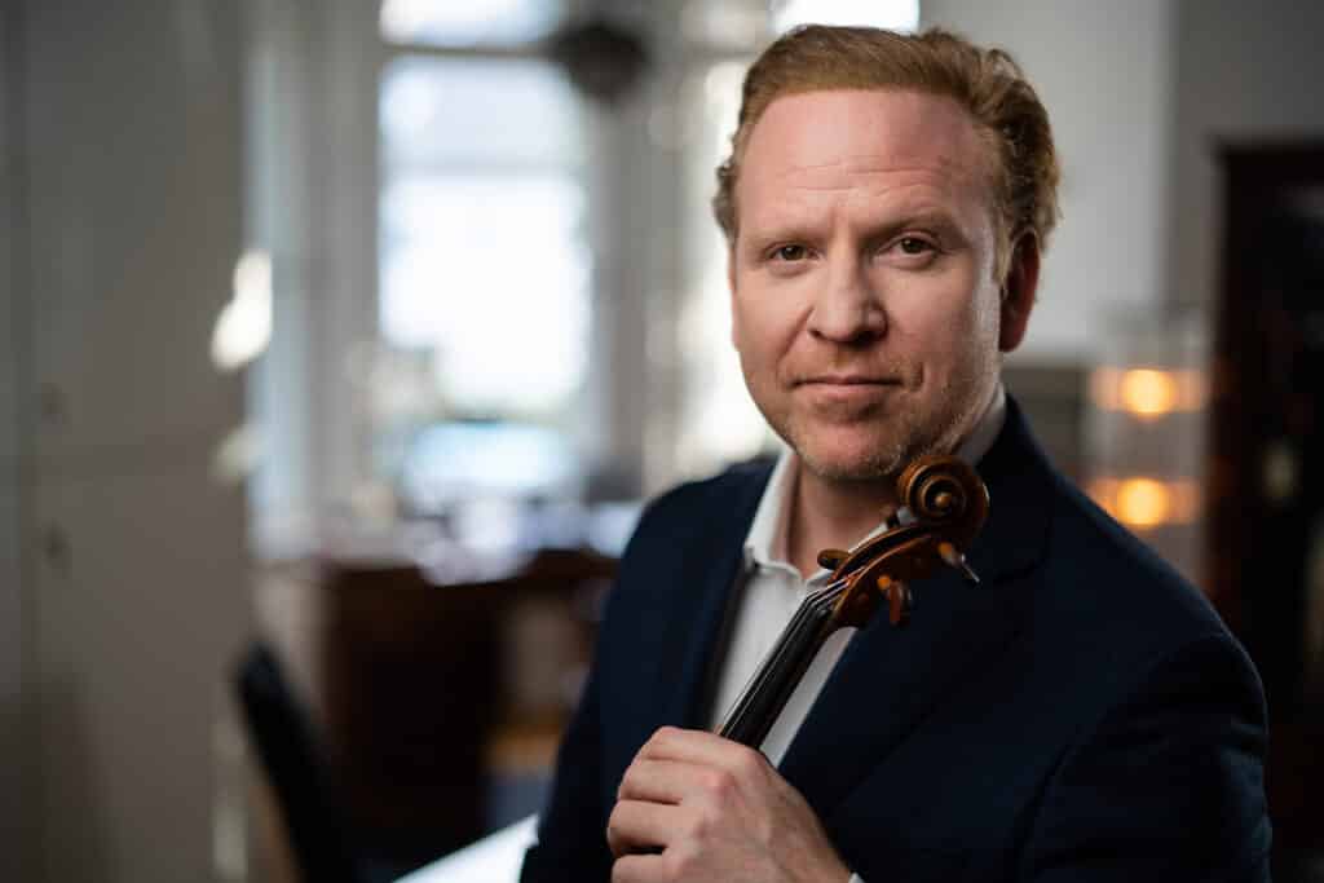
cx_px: 662
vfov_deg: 27.0
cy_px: 442
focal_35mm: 50
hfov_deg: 39.6
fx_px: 1839
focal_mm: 50
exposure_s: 1/125
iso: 125
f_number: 1.4
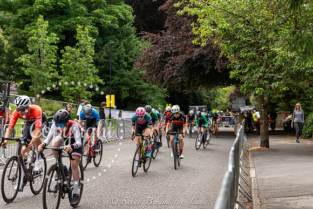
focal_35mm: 70
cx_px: 156
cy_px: 104
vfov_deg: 19.5
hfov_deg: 28.8
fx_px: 609
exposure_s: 1/640
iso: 320
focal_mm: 70
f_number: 3.5
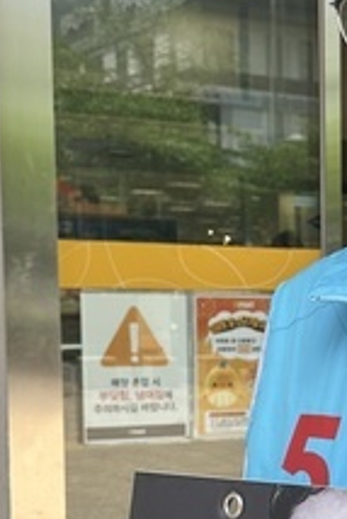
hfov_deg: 15.1
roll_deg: -1.2
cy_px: 447
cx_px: 442
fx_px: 1256
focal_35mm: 87
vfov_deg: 22.9
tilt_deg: -6.3
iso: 80
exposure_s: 1/2252
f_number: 1.78
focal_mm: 6.86
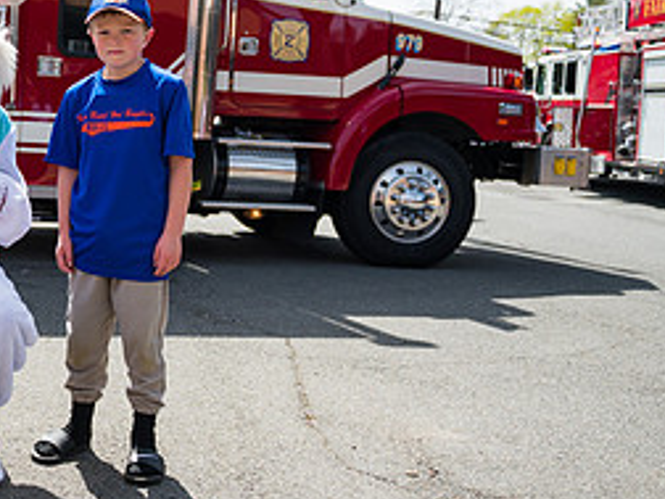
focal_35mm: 53
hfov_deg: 32.3
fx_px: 1018
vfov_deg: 27.3
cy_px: 156
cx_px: -48
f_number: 4
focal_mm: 24
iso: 200
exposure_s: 1/3200
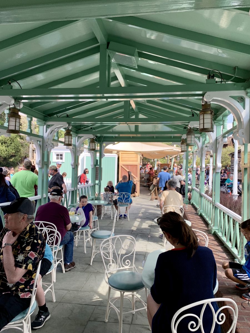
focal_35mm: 26
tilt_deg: +1.8
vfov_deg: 67.3
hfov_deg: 53.1
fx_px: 250
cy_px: 166
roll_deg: -2.5
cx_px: 125
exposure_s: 1/431
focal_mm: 4.25
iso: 25
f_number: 1.8
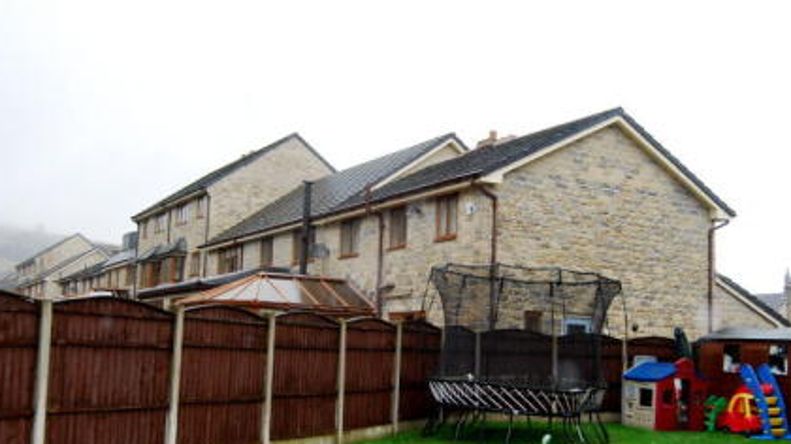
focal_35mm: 44
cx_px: 378
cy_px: 262
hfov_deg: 46.4
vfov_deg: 27.0
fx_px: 923
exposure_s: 1/125
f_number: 3.5
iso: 200
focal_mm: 18
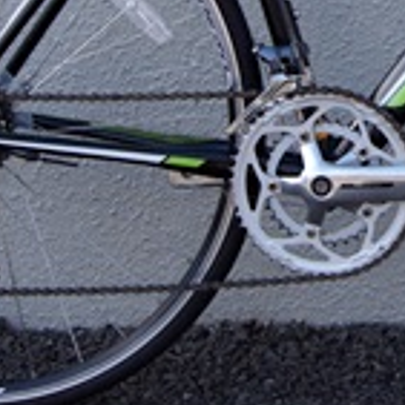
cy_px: -40
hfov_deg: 13.2
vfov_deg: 13.2
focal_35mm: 130
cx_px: 434
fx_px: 1721
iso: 100
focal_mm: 24
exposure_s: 1/100
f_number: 6.3
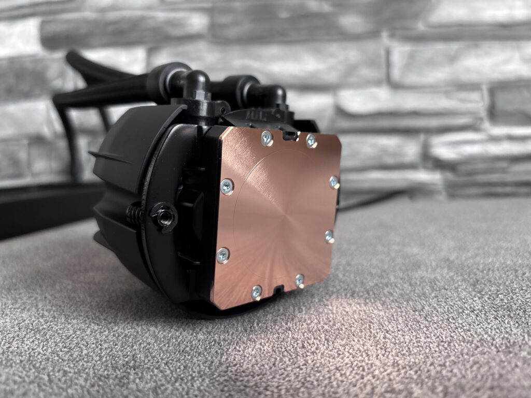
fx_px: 399
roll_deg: +2.2
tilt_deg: -6.3
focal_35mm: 26
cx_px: 266
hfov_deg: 67.3
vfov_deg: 53.1
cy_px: 199
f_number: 1.6
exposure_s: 1/60
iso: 500
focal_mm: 5.96
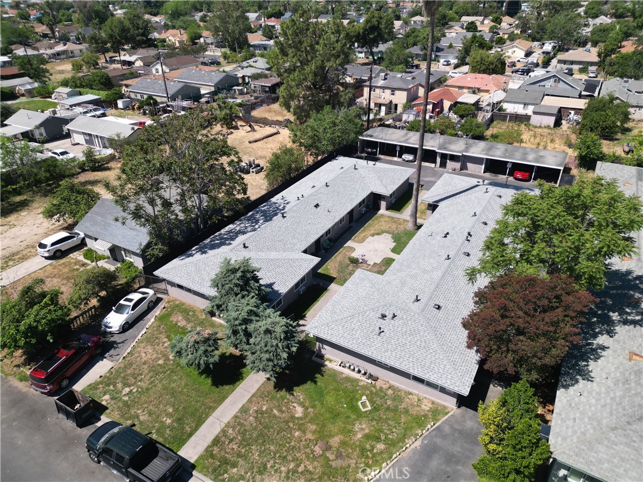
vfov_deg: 56.8
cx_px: 322
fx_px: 446
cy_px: 241
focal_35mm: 24
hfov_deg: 71.6
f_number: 1.7
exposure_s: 1/160
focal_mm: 6.72
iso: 130
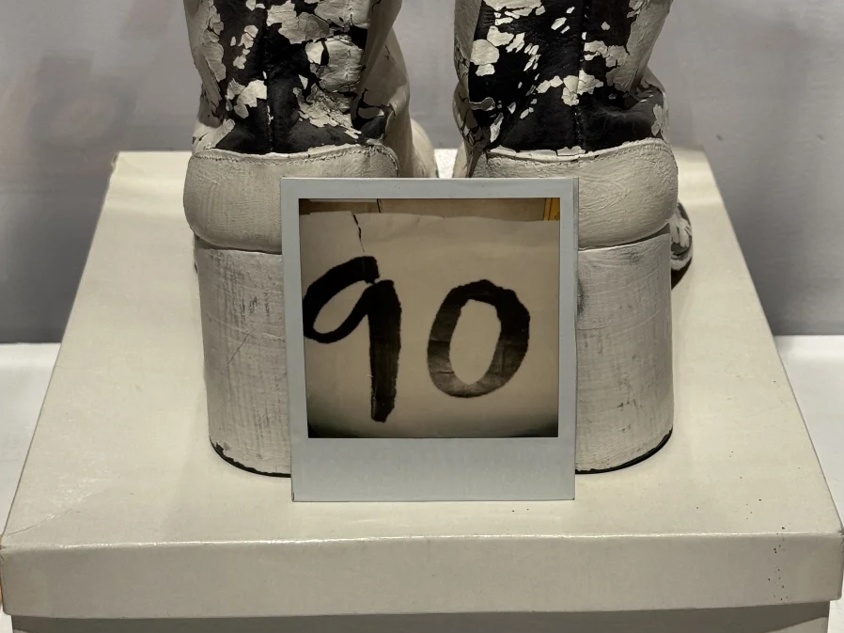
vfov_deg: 19.1
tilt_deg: -25.5
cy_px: 196
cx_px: 444
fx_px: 1877
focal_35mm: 77
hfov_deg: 25.3
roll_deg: +1.1
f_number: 1.78
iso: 100
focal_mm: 6.76
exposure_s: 1/50
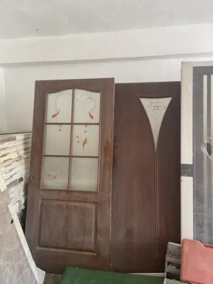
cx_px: 105
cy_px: 138
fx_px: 221
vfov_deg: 65.3
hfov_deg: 51.4
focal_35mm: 27
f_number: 1.6
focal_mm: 4.2
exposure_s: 1/93
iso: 125
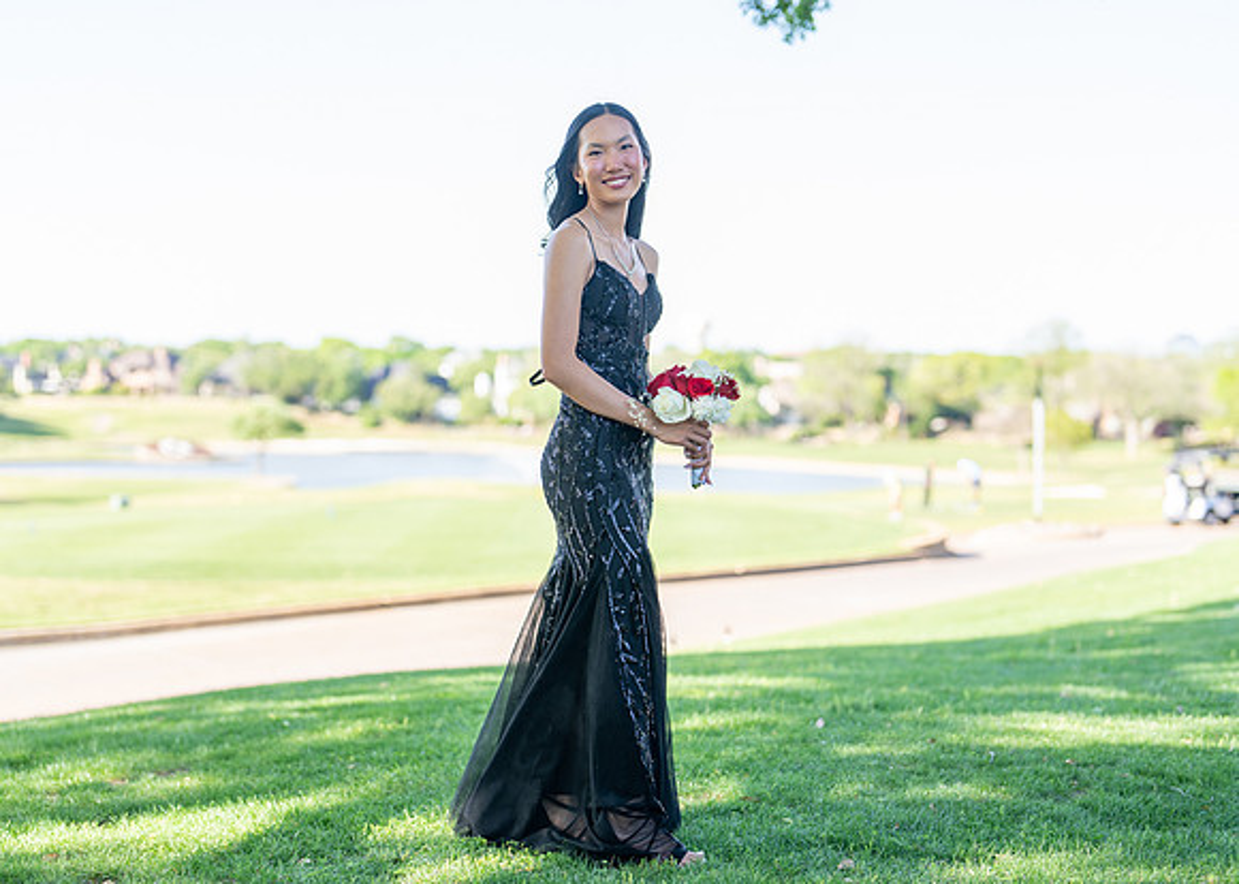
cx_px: 618
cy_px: 442
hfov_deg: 35.7
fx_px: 1923
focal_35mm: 55
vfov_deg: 25.9
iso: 160
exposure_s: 1/1000
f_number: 1.8
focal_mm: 50
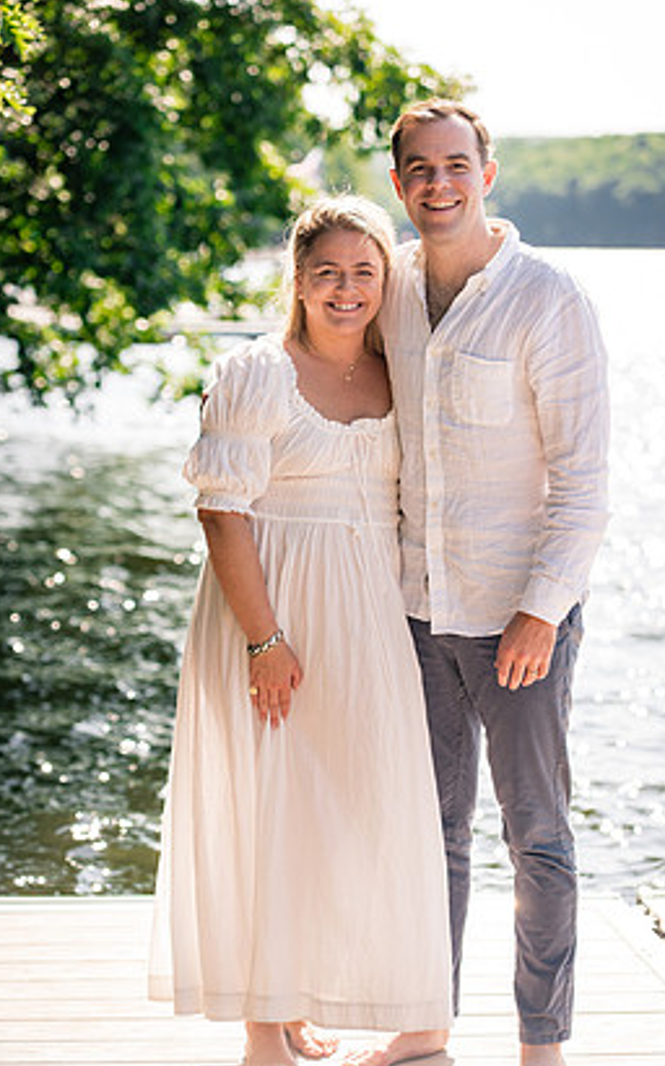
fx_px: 2757
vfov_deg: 21.9
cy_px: 546
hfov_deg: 13.8
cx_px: 377
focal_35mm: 95
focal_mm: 85
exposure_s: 1/1250
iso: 320
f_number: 3.2
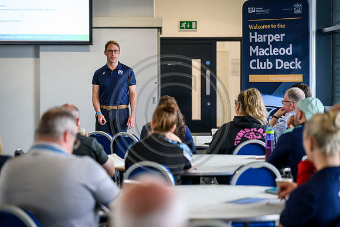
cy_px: 114
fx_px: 1039
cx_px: 170
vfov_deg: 12.5
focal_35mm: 110
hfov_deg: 18.6
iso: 2500
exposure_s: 1/500
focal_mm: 110
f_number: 2.8
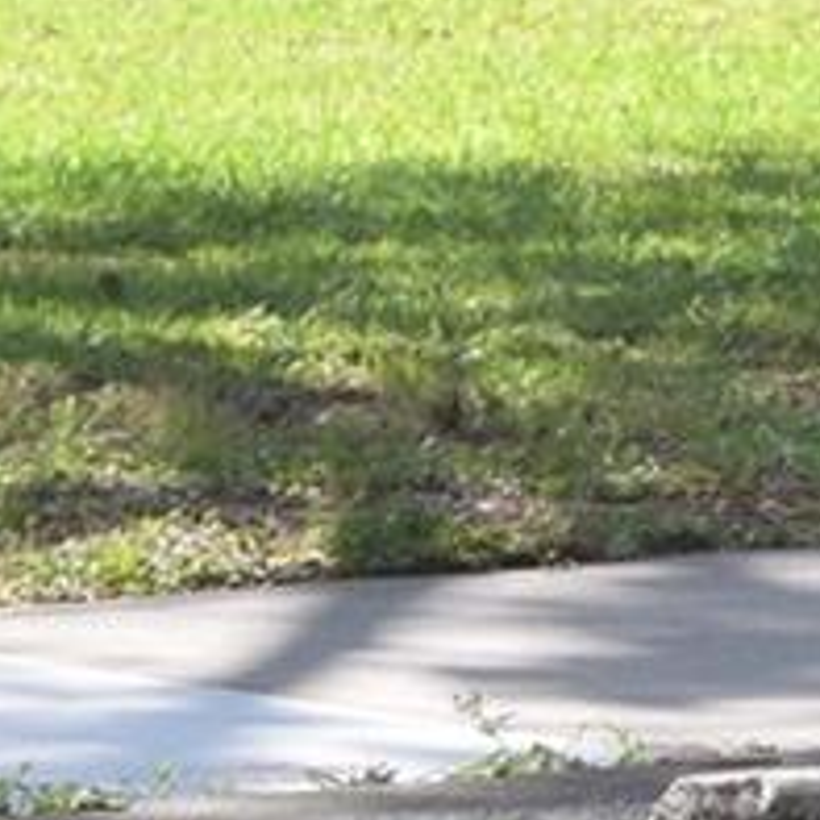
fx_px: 13293
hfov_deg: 3.5
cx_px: 1386
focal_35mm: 496
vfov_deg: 3.5
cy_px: -949
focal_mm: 48
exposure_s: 1/160
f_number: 6.3
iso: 100
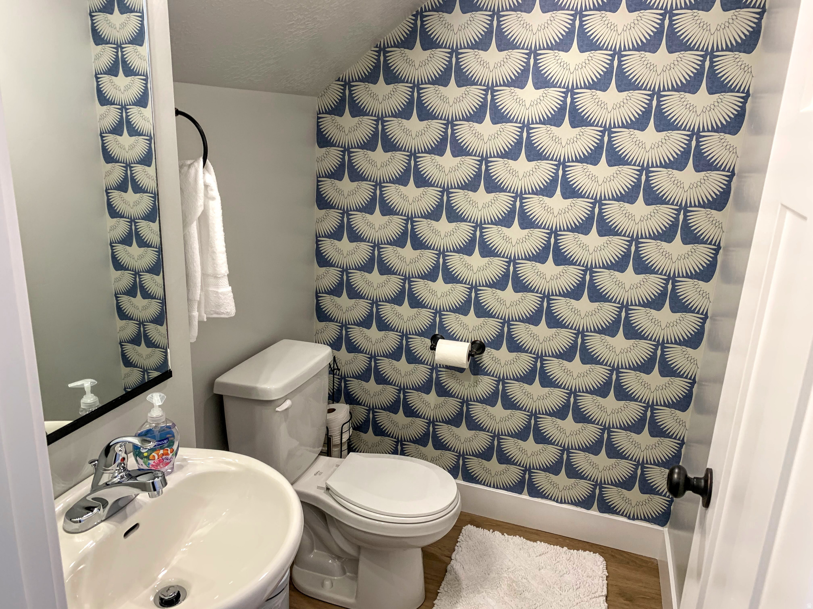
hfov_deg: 67.3
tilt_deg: -17.0
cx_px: 406
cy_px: 304
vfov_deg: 53.1
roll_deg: -3.1
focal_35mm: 26
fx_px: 611
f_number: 1.8
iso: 100
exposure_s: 1/60
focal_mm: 4.25
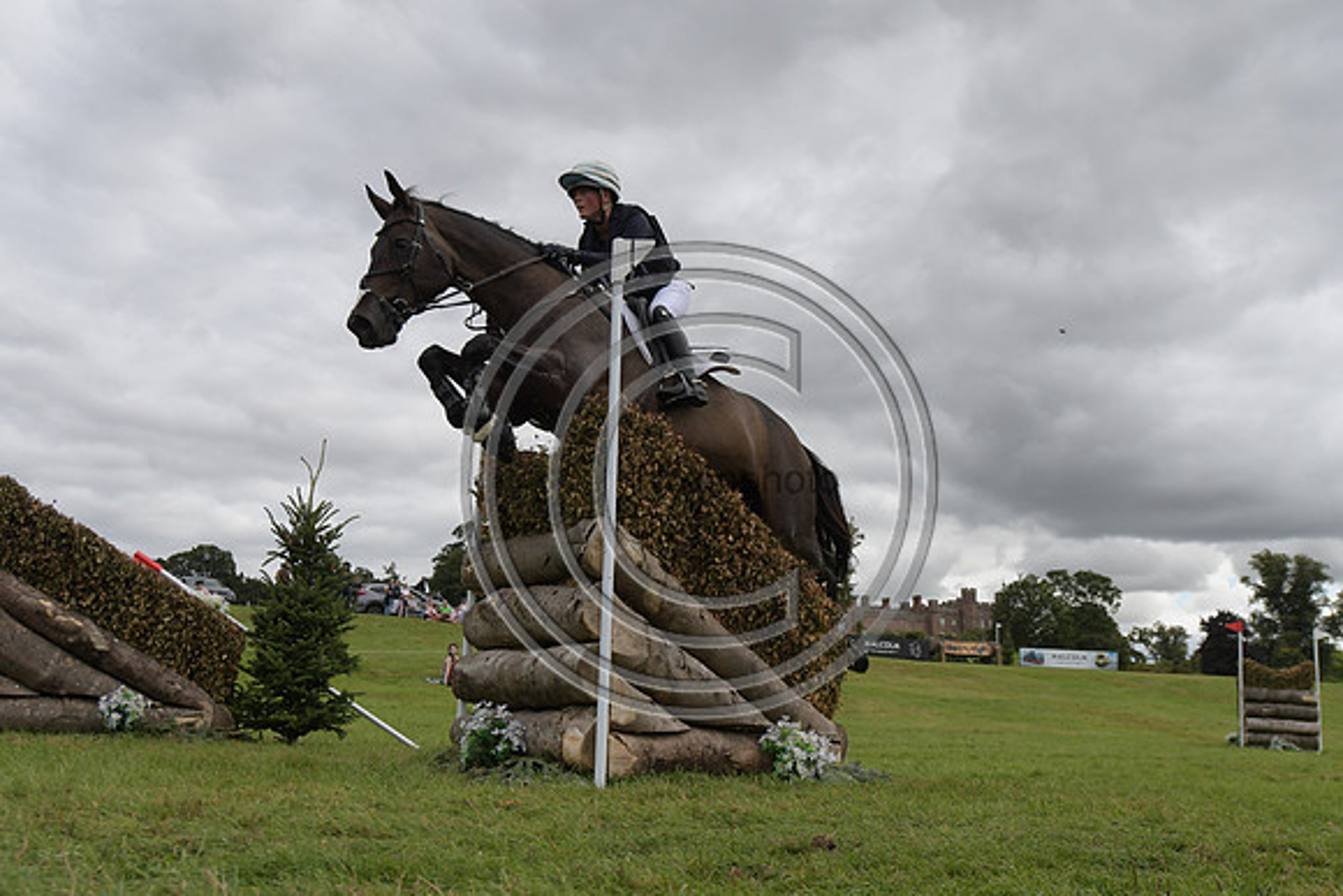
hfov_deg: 57.2
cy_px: 448
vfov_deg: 40.0
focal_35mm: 33
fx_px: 1231
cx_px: 672
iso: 720
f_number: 5.6
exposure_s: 1/4000
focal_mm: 22
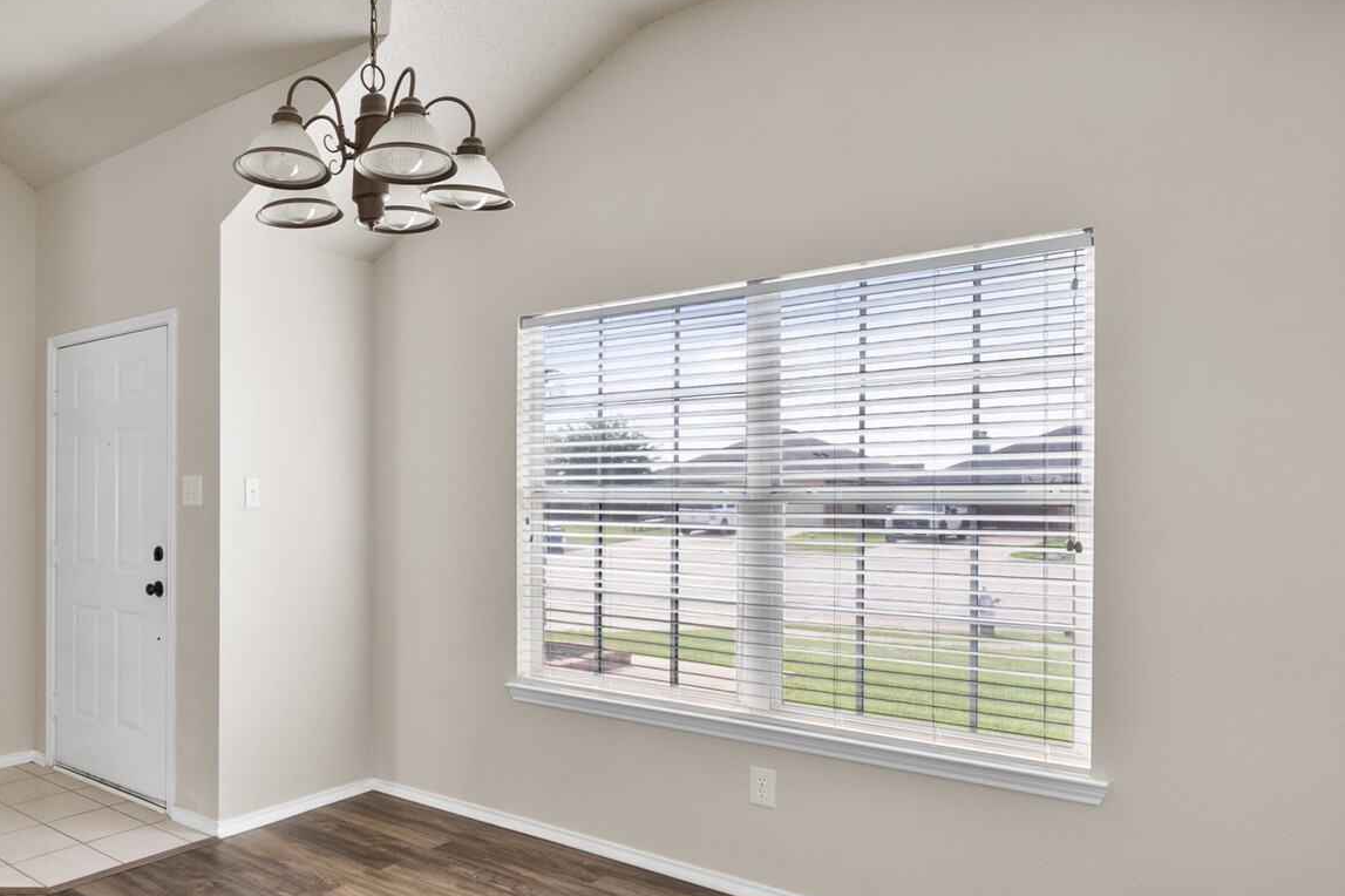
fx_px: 934
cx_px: 279
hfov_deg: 65.4
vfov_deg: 51.0
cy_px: 524
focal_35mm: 25
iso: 1600
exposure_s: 1/3
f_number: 8
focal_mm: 14
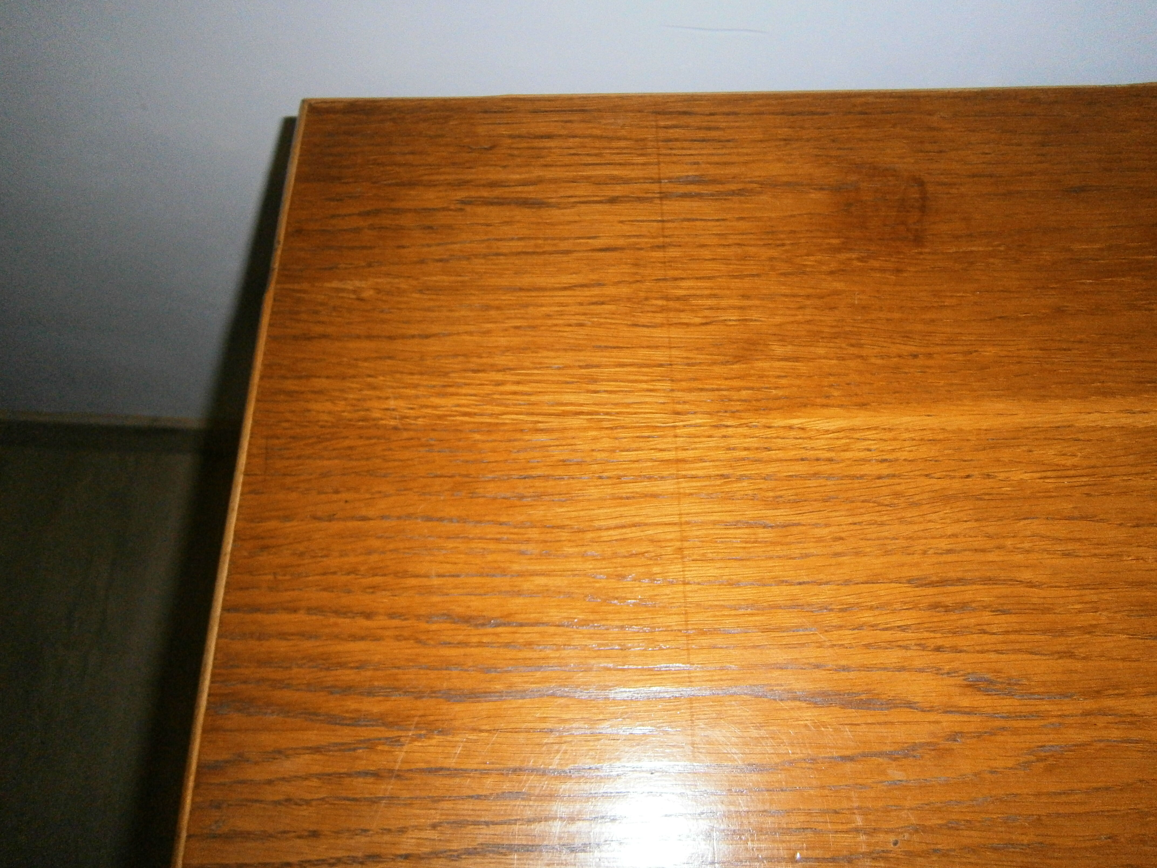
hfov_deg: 67.3
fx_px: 869
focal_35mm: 26
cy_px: 434
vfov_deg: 53.1
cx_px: 578
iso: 400
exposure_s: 1/250
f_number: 2.8
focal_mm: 4.7
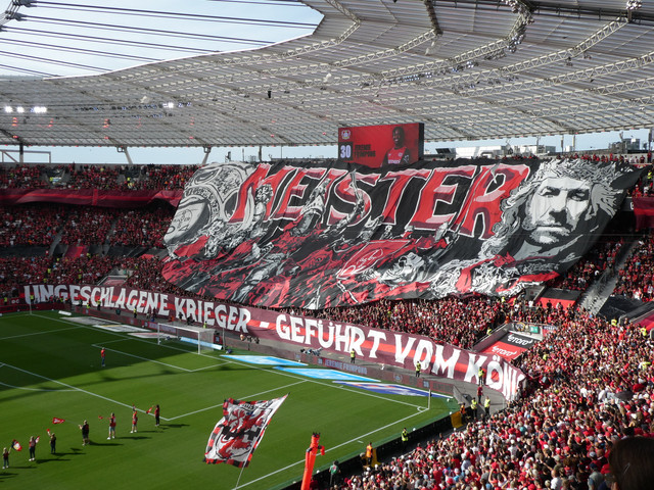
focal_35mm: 37
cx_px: 327
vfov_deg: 38.7
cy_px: 245
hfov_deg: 50.1
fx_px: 699
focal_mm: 6.7
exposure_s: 1/640
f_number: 3.7
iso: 80
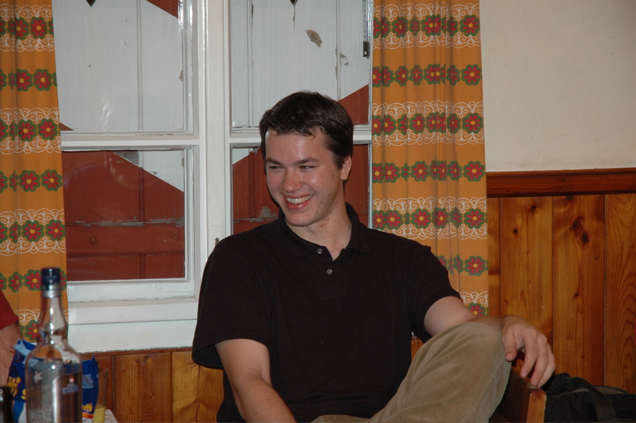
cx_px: 318
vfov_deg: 13.0
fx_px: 1853
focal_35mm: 105
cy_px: 212
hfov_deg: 19.5
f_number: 4.5
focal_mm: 70
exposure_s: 1/60
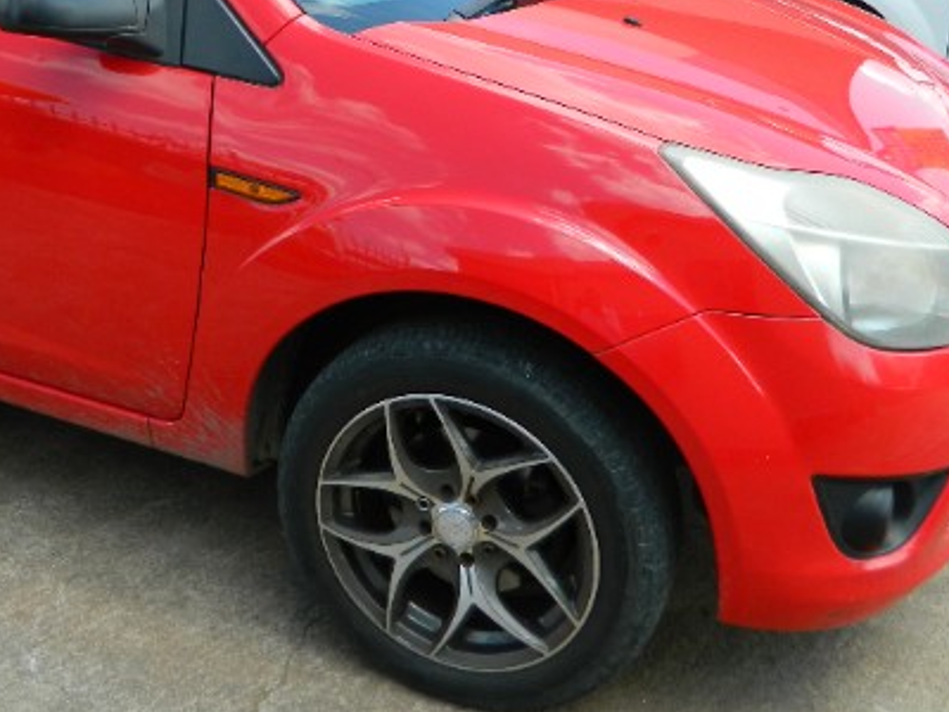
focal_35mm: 50
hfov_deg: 36.8
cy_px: 104
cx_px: 183
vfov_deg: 28.3
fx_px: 1371
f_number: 3.1
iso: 80
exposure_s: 1/320
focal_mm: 4.5
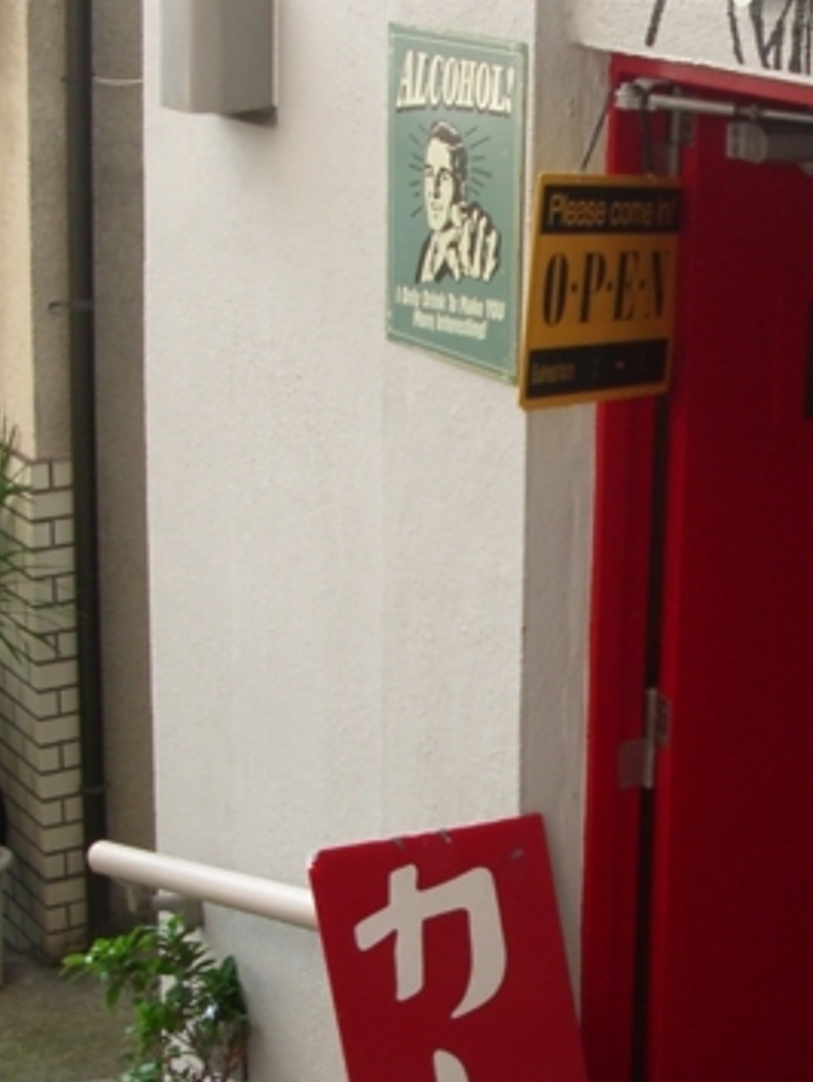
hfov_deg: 18.2
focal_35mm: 79
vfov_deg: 24.7
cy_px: 590
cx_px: 810
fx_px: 2471
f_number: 2.6
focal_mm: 5.8
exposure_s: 1/125
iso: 100
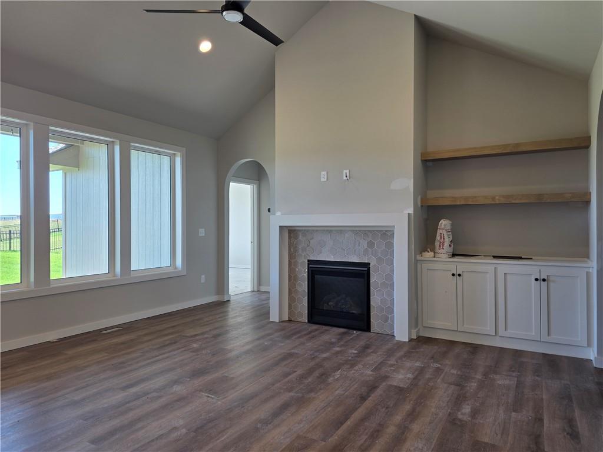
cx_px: 302
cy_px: 226
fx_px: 401
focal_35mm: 23
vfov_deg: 58.9
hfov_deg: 73.9
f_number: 1.7
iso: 40
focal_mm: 6.25
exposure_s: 1/120
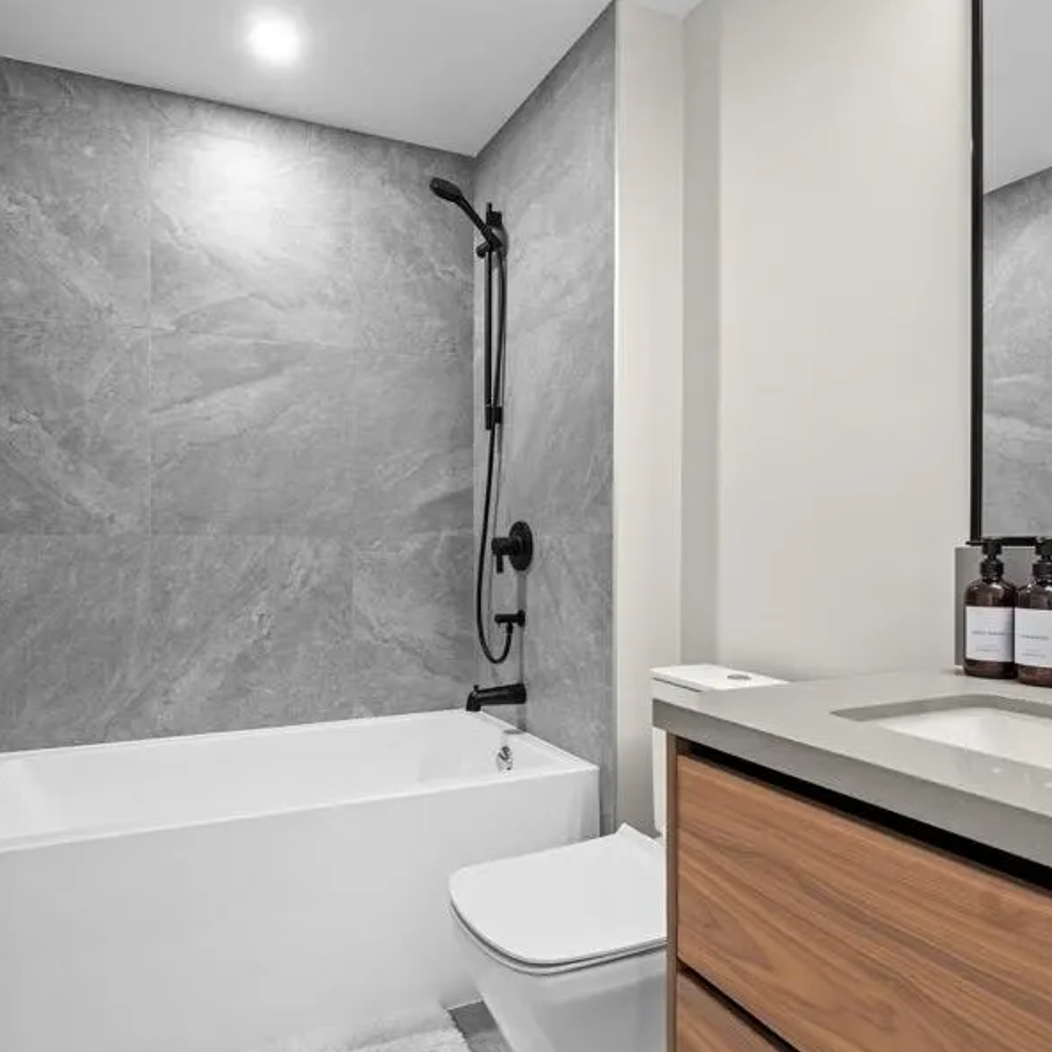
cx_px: 472
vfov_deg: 69.6
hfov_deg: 69.4
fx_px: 756
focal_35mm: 22
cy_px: 540
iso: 100
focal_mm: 12
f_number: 8
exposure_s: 1.6
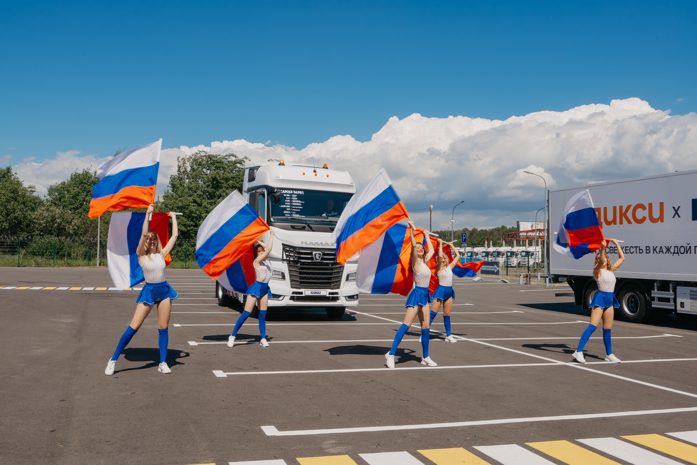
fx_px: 639
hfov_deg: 57.2
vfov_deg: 40.0
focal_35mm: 33
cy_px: 232
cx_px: 348
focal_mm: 33
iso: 160
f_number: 16
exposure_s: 1/125
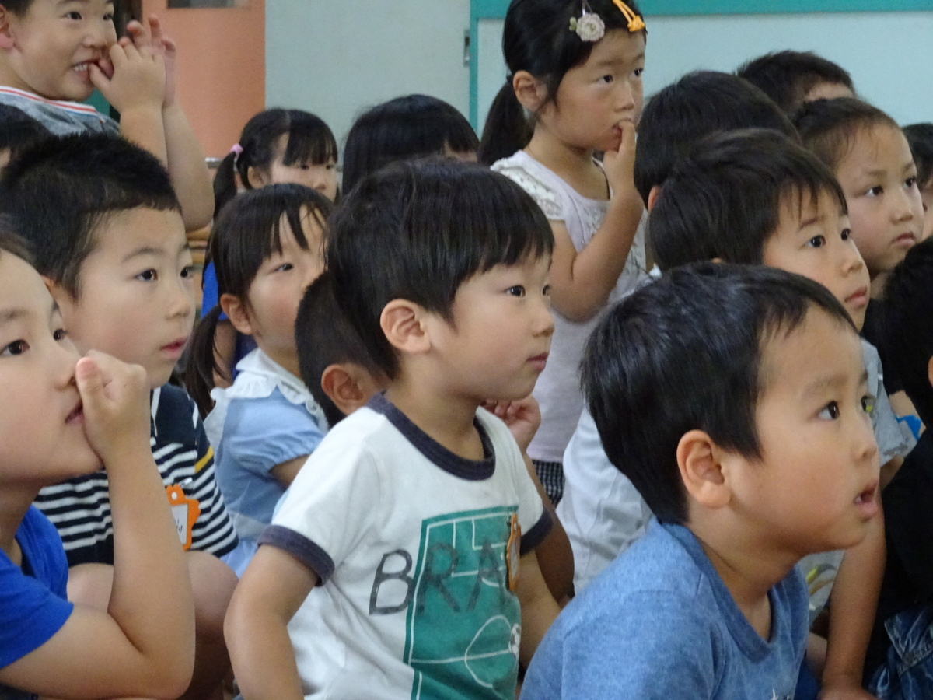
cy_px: 350
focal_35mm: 105
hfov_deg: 18.7
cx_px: 466
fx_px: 2830
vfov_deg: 14.1
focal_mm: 17.97
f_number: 5
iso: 1250
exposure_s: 1/80
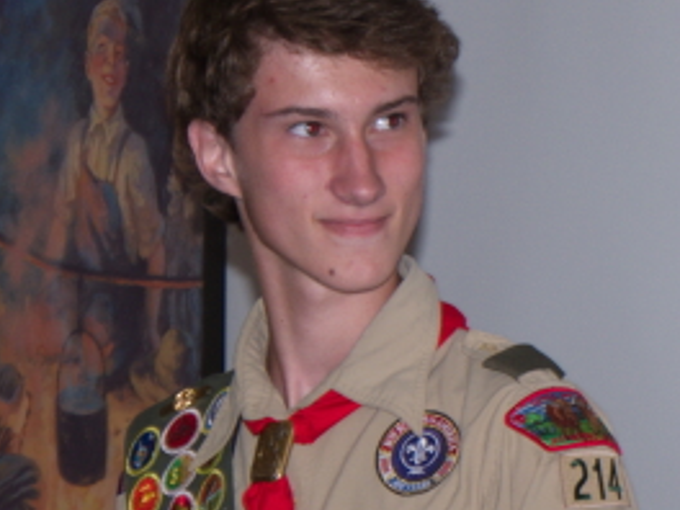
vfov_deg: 4.0
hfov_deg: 5.3
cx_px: 1010
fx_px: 7268
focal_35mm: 370
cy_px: 286
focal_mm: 61
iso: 200
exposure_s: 1/125
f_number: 5.2
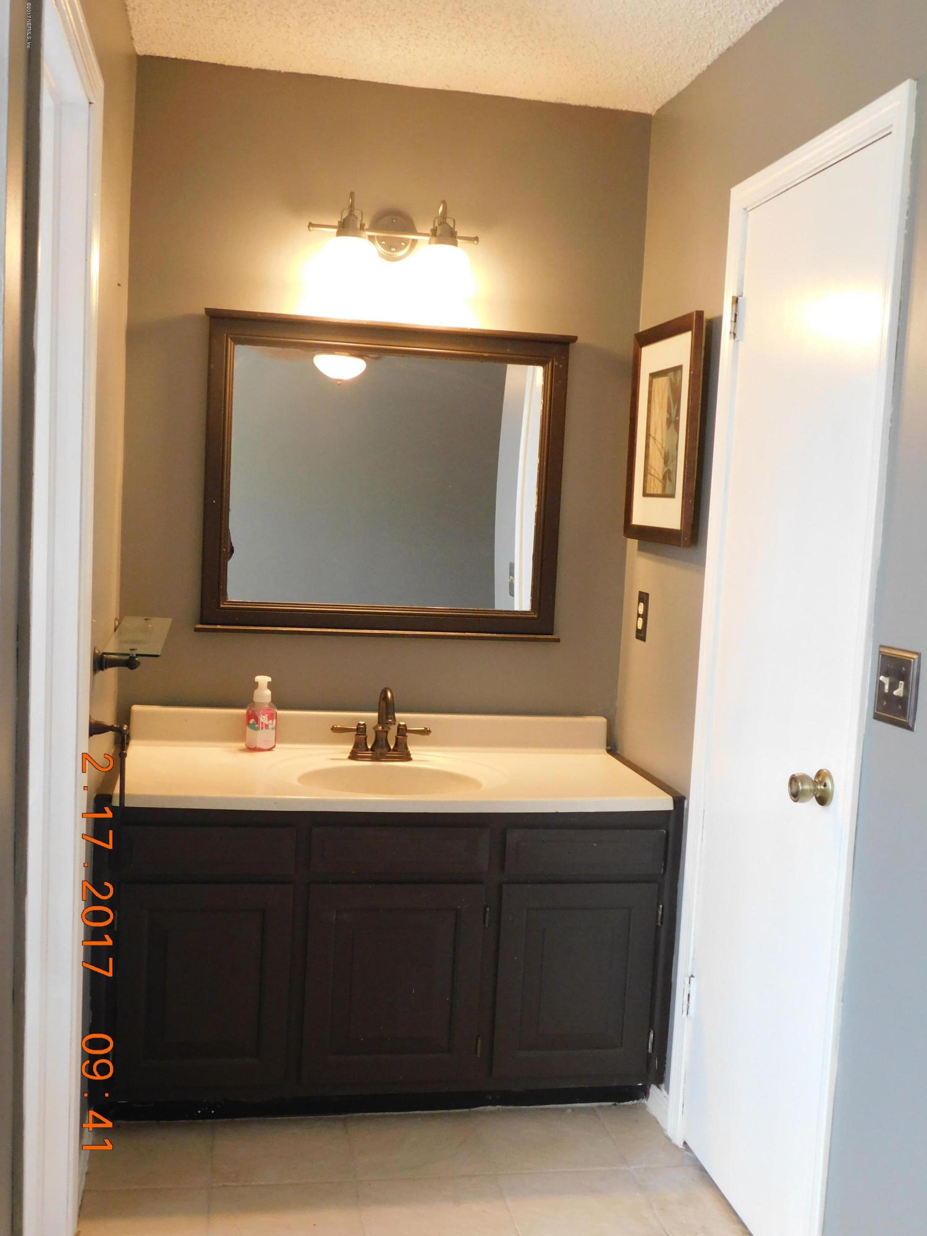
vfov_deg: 51.4
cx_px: 464
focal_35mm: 36
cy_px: 618
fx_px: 1285
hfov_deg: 39.7
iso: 400
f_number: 3.5
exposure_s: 1/30
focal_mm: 6.3
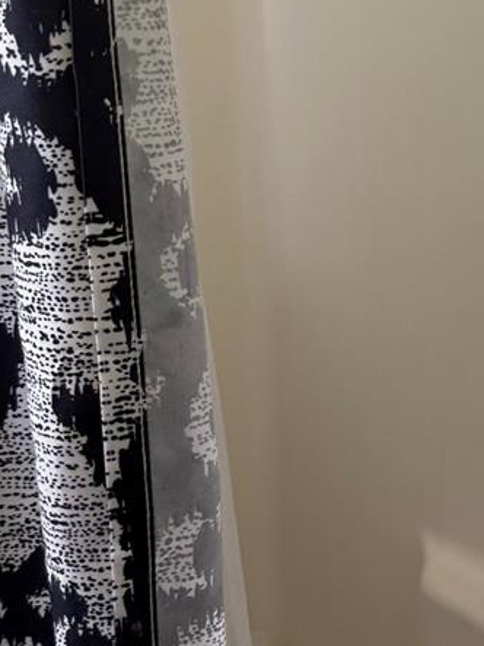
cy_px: 226
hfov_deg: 21.9
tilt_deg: -12.3
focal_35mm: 65
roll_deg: +1.0
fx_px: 1212
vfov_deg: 29.7
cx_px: 464
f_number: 1.78
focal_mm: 6.76
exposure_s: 1/60
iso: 125
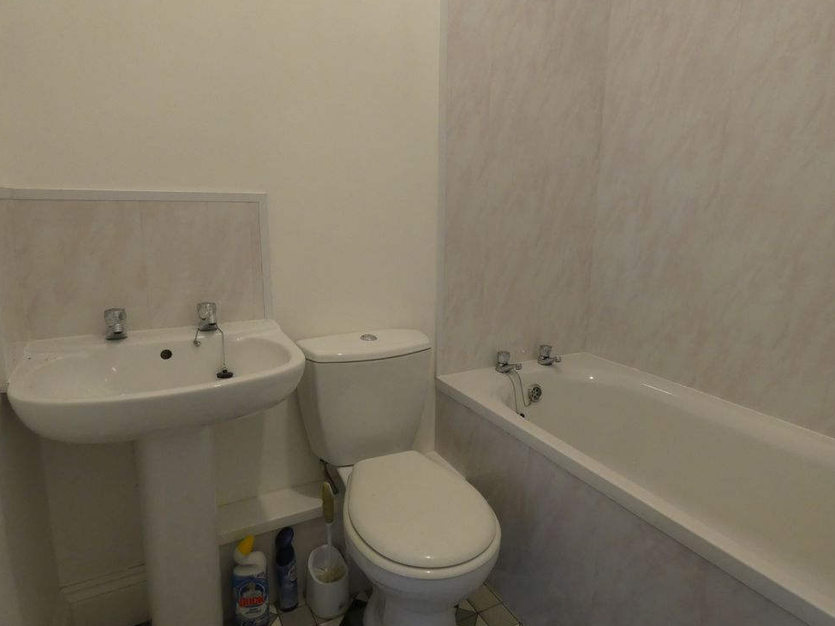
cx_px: 434
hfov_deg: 79.0
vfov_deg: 63.4
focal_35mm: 21
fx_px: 506
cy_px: 306
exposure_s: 1/60
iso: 320
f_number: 2.8
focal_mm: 3.6
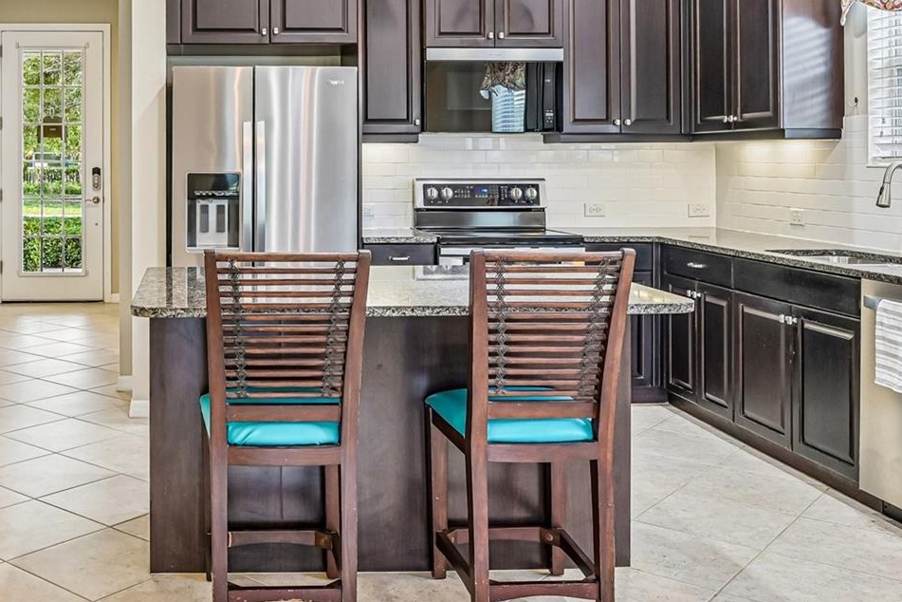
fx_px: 948
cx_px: 224
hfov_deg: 48.9
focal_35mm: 38
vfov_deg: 34.2
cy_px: 125
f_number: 8
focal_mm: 22.5
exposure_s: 1/8
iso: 400
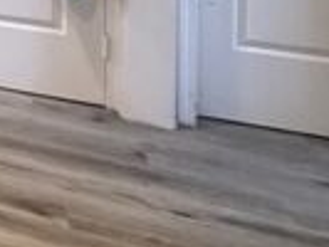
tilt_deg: -0.3
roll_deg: +0.0
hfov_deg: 14.4
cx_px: -482
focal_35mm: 81
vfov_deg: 14.6
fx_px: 771
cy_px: -264
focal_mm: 2.22
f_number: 2.2
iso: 640
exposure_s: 1/120
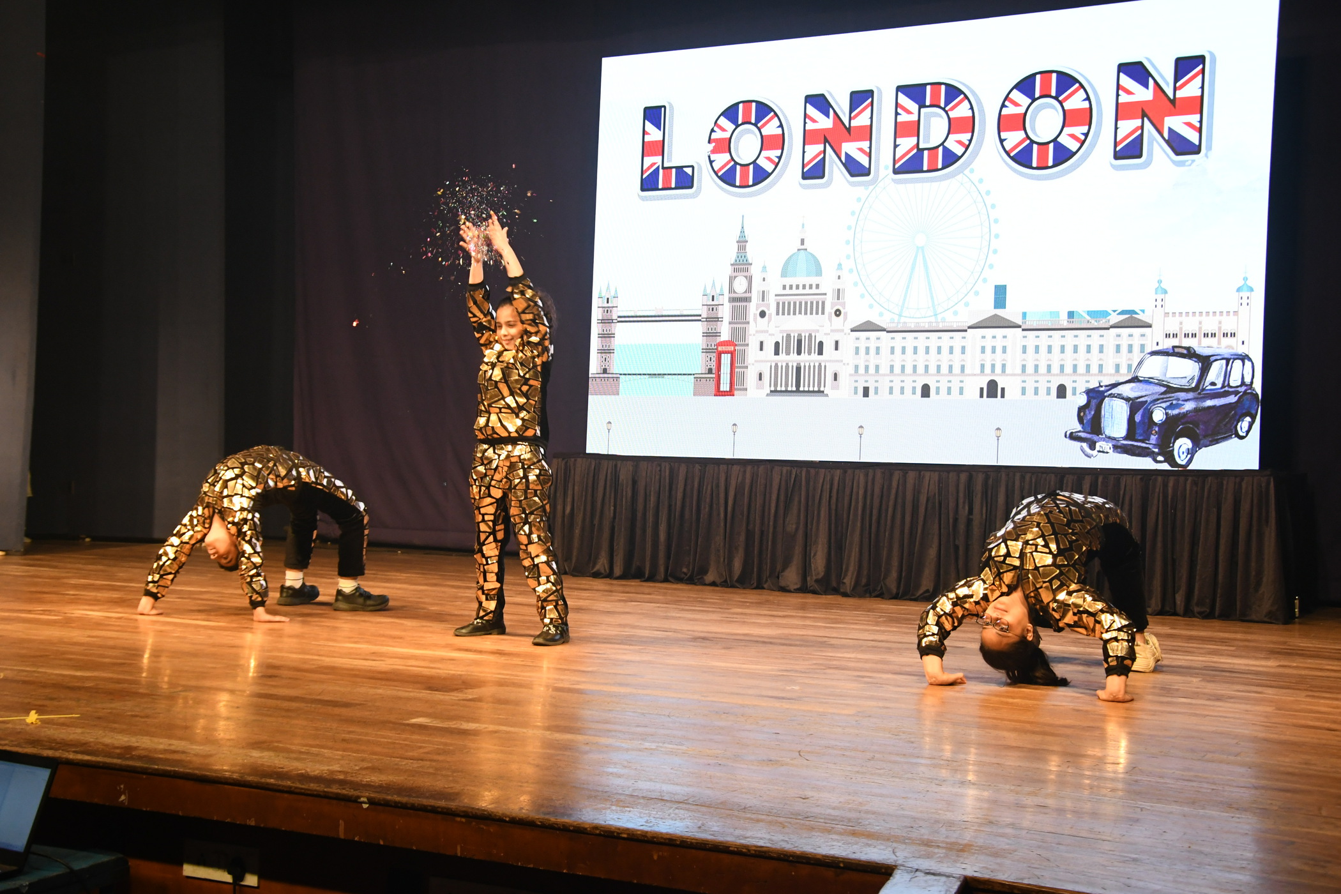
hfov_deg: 43.6
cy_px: 447
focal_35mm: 45
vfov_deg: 29.9
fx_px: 1676
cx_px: 670
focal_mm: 30
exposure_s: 1/125
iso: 2000
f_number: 6.3
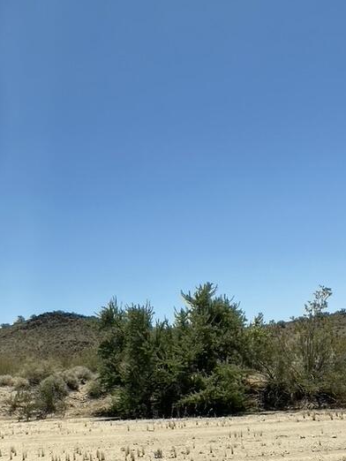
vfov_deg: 37.3
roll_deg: -2.3
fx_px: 679
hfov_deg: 27.6
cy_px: 280
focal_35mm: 51
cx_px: 41
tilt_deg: +6.7
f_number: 1.6
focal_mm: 5.1
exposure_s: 1/4902
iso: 32
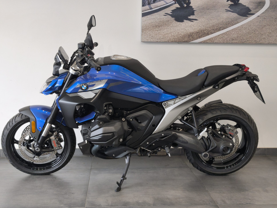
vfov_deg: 30.9
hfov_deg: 40.4
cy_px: 104
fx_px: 376
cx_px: 137
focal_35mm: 47
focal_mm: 6.57
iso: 100
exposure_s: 1/100
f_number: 1.6
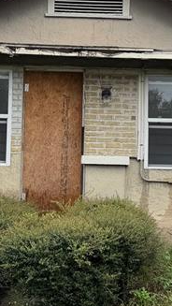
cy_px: 137
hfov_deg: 14.7
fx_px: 665
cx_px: 89
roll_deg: -0.4
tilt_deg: +2.4
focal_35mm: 82
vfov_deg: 25.9
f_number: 1.78
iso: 80
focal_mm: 6.76
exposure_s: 1/1385
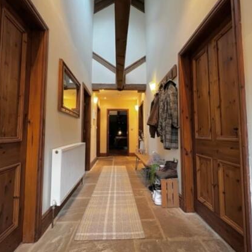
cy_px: 125
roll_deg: +0.0
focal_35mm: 16
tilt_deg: +3.7
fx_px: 132
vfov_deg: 87.4
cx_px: 124
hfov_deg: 87.4
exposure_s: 1/50
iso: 200
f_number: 1.8
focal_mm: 1.57
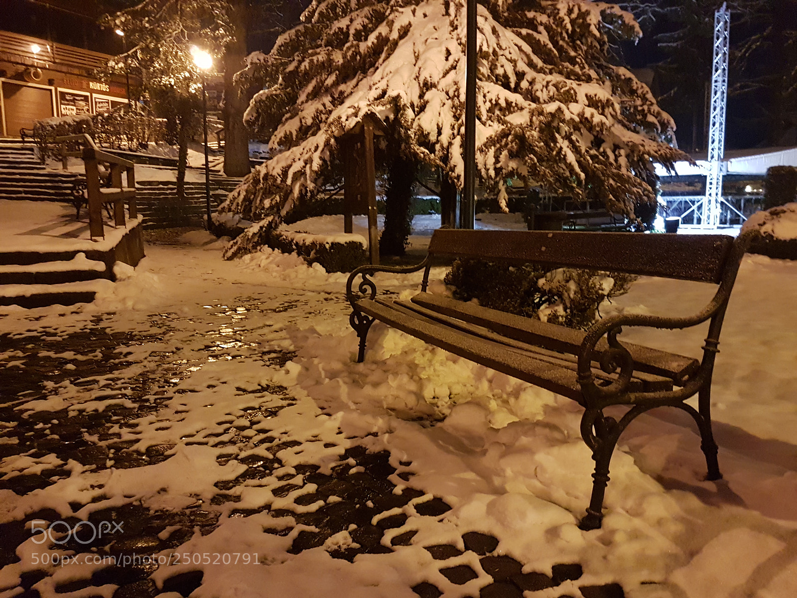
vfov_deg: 53.1
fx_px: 599
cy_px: 299
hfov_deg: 67.3
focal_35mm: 26
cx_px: 398
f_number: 1.7
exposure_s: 1/10
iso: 400
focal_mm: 4.2
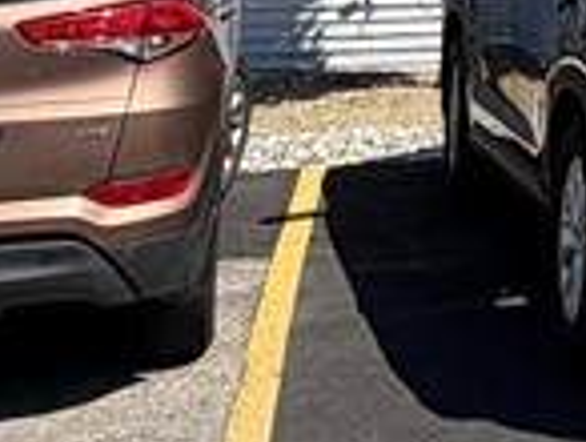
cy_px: -749
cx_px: 696
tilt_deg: +12.2
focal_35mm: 98
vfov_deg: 11.4
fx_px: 1662
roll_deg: +1.3
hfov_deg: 18.9
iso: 25
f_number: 2.2
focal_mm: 2.22
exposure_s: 1/770
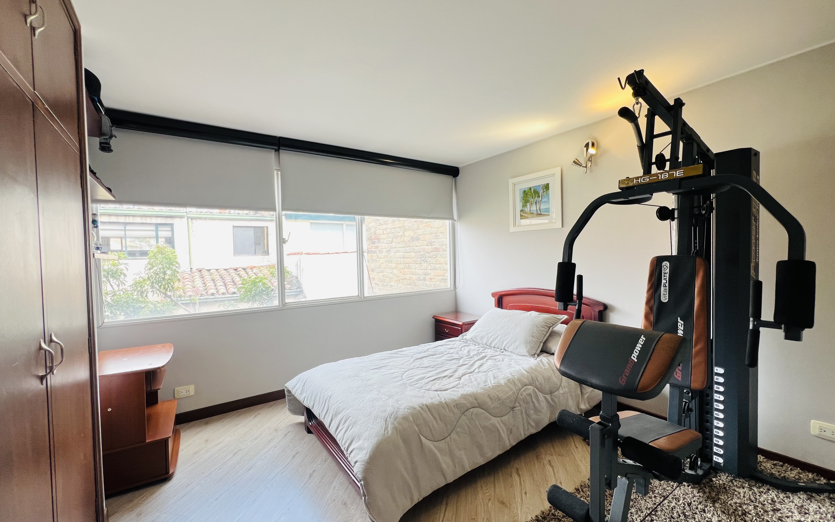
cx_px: 417
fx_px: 319
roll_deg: +1.3
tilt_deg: -2.7
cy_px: 266
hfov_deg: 105.3
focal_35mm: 14
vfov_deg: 78.6
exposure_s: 1/99
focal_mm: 1.57
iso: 160
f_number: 1.8
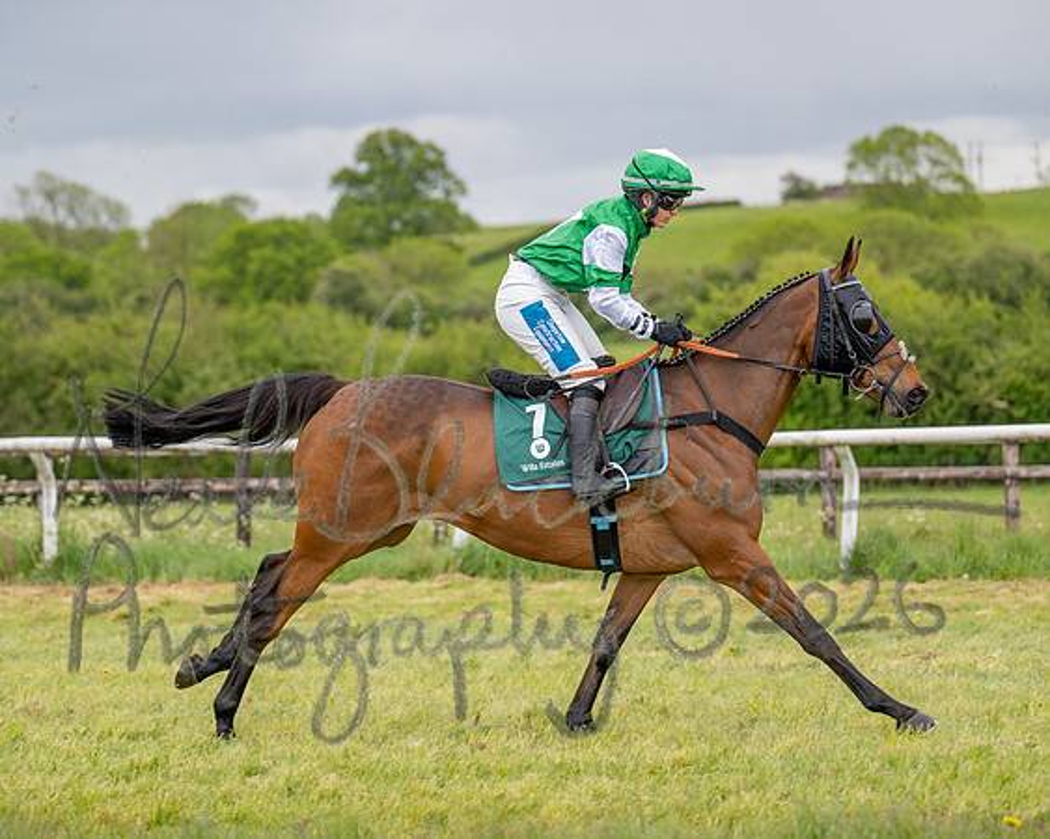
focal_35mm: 116
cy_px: 420
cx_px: 420
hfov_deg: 16.6
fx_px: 3603
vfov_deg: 13.3
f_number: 2.8
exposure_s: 1/1250
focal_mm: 103
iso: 200
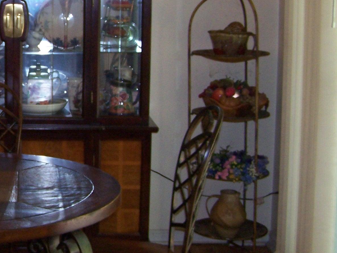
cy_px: 66
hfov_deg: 22.3
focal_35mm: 83
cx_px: -31
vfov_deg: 17.7
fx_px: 808
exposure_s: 1/60
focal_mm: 6.3
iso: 140
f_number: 2.8
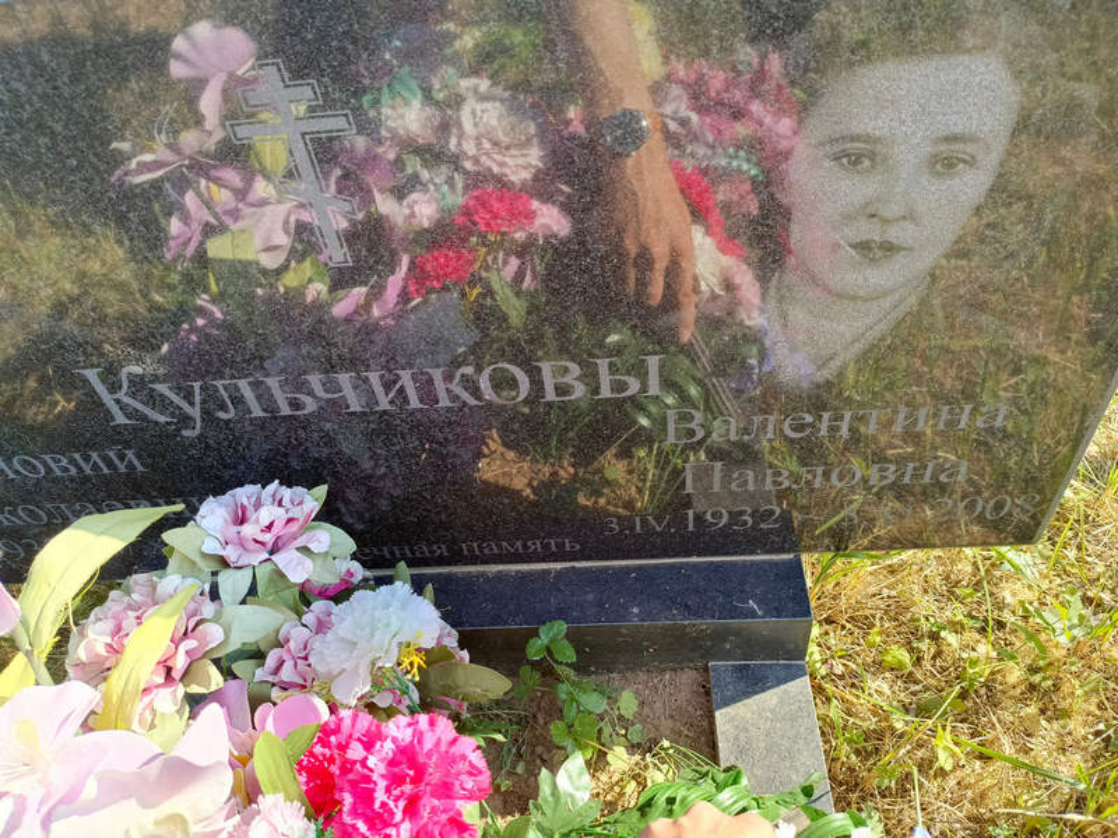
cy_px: 419
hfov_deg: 69.4
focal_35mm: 25
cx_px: 559
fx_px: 807
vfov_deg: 54.9
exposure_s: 1/167
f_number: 1.69
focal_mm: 4.76
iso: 112
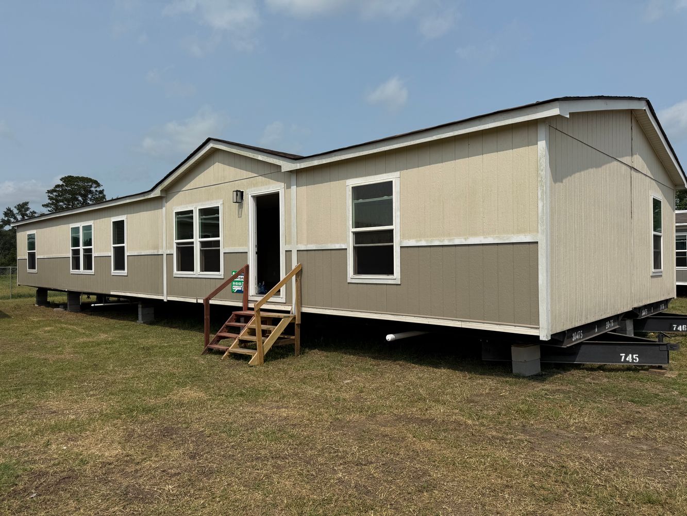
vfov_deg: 56.8
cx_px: 344
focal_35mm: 24
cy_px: 258
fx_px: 476
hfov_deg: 71.6
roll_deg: +0.2
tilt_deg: +2.0
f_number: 1.78
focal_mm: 6.76
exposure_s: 1/8130
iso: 80
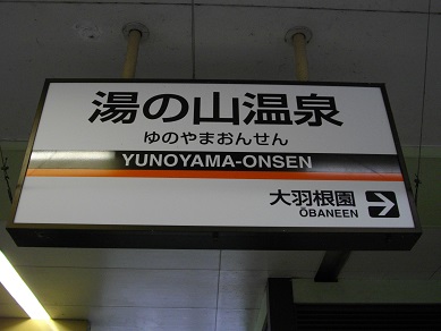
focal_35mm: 40
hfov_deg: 46.8
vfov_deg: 36.0
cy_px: 166
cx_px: 220
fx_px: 510
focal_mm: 7.1
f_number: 3.2
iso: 264
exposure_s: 1/50
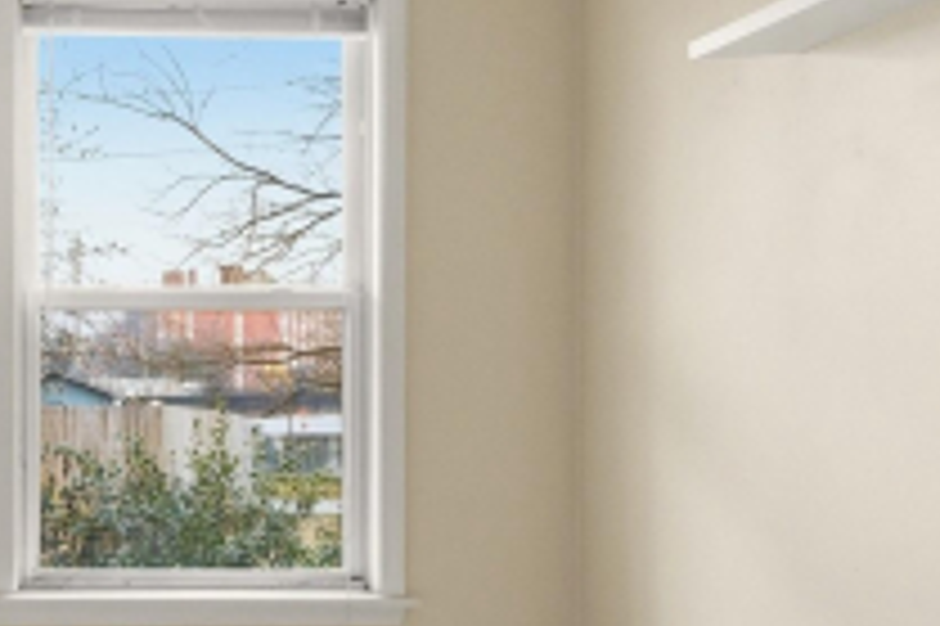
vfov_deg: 25.0
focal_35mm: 54
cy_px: 383
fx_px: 1409
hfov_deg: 33.2
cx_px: -38
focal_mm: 10
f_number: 9
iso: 400
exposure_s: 1/250
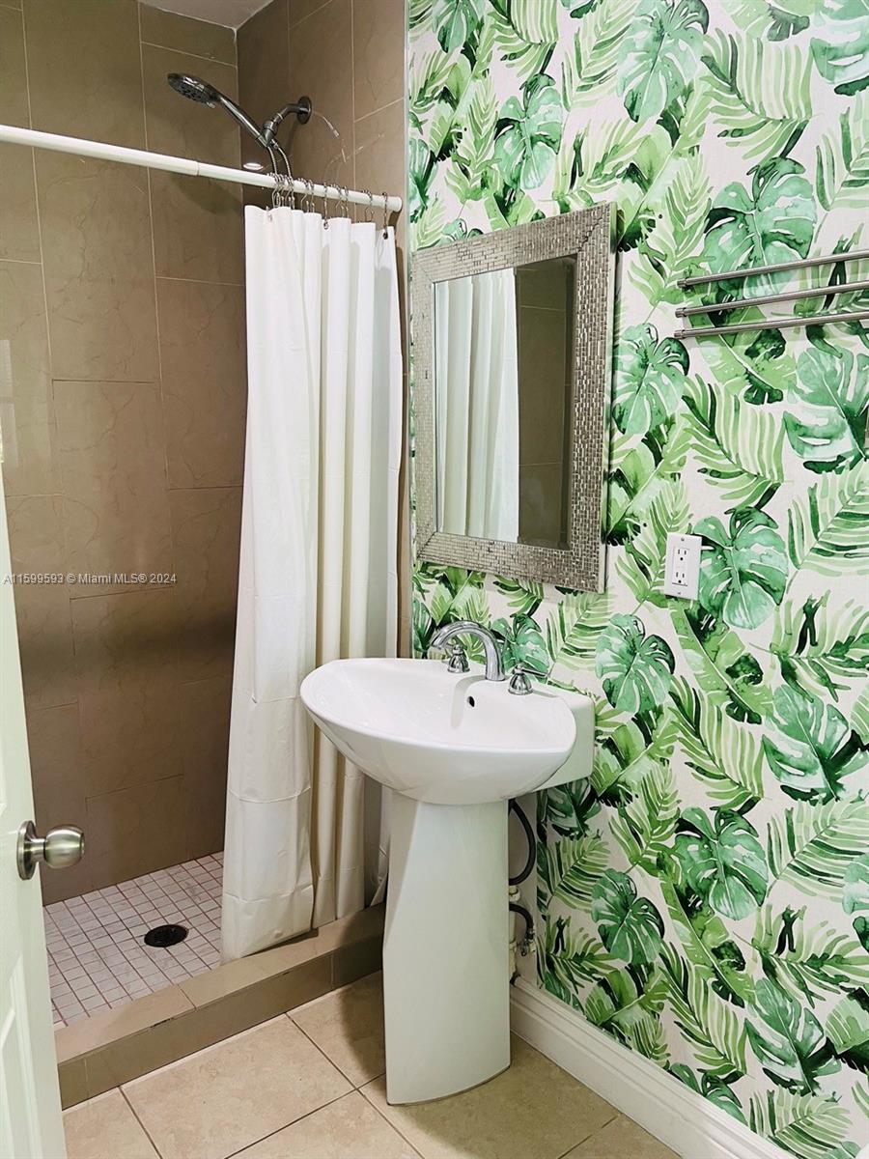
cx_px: 434
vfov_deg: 67.3
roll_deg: +0.5
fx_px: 870
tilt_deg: -9.9
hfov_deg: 53.1
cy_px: 580
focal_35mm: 26
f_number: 1.5
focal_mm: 5.7
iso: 80
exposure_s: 1/60
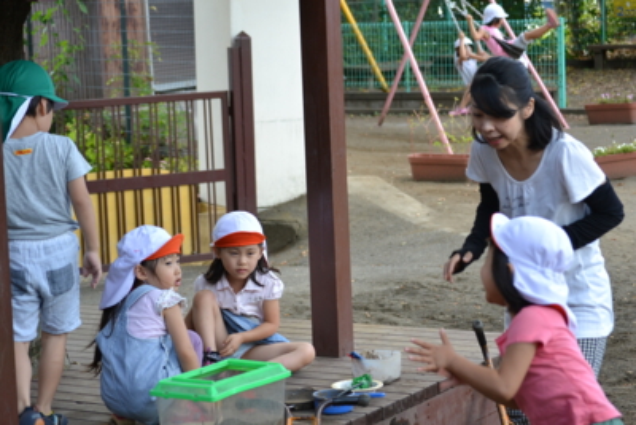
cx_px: 318
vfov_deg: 13.8
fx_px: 1750
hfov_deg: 20.6
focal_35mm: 99
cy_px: 212
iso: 320
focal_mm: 66
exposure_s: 1/125
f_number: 5.6
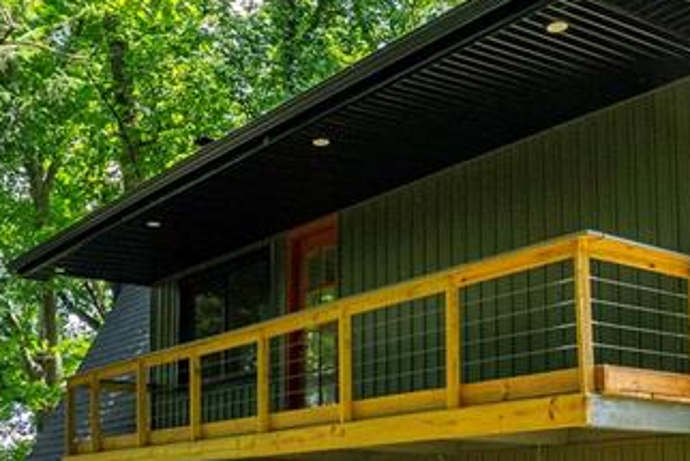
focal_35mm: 56
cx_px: 379
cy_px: 430
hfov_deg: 35.8
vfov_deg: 23.6
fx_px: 1066
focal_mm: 17.5
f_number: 13
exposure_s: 1/160
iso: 1000
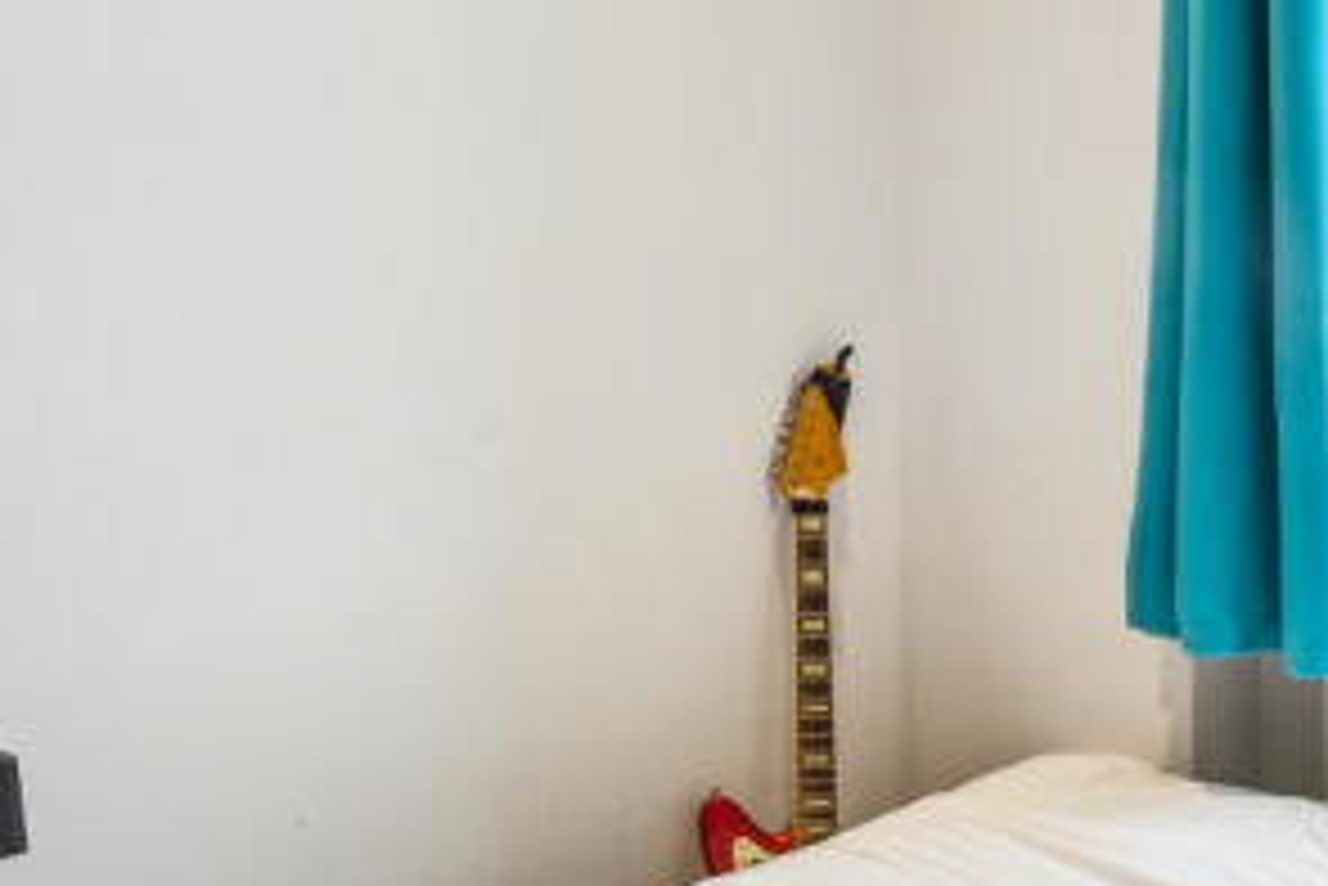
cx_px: 1008
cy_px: 241
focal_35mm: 52
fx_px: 1919
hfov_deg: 37.2
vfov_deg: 25.8
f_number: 11
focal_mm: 10
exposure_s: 1/13
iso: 800
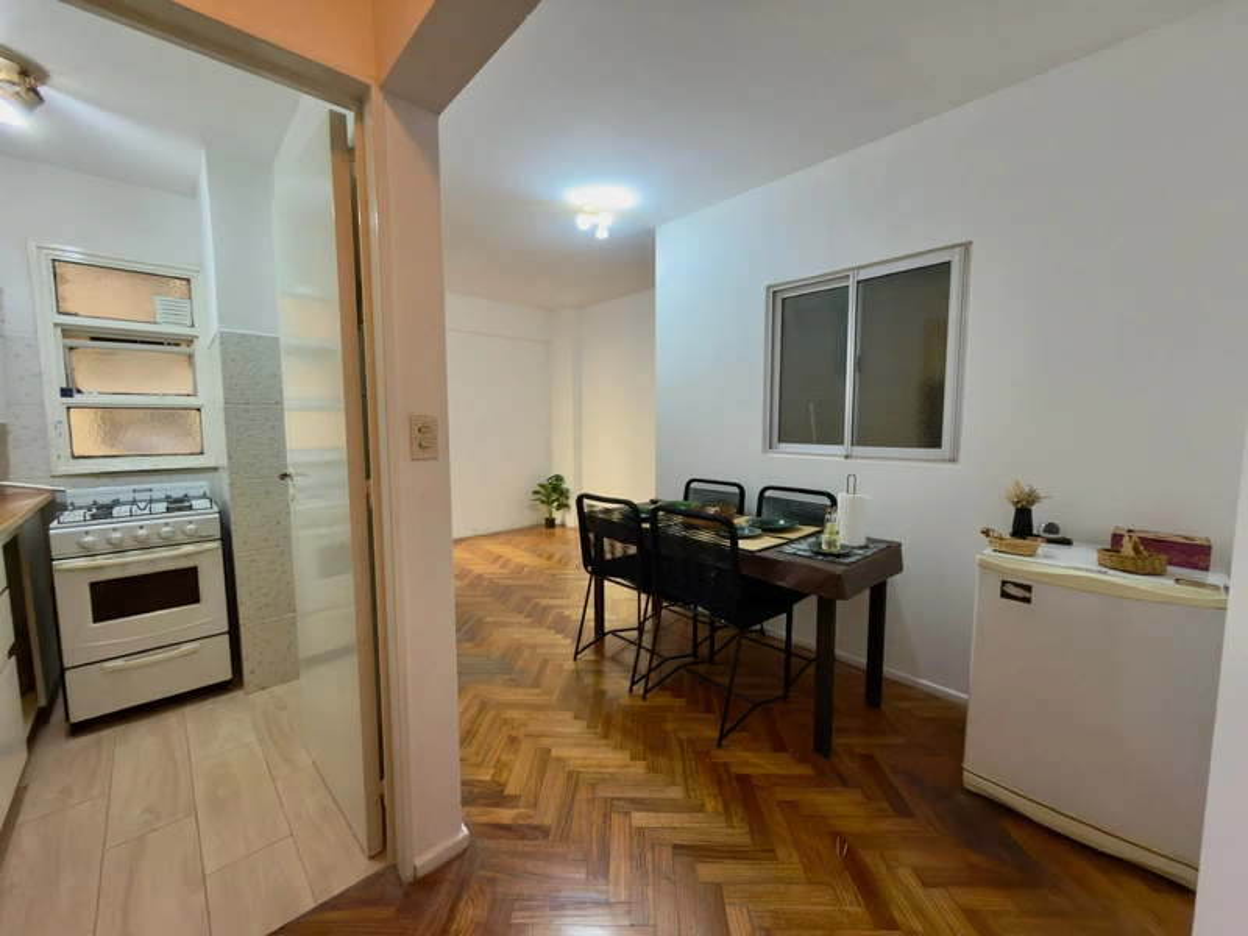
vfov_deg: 85.7
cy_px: 468
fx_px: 505
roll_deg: +0.0
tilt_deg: -5.3
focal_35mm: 14
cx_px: 624
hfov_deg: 102.1
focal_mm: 2.22
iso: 200
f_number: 2.2
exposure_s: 1/25
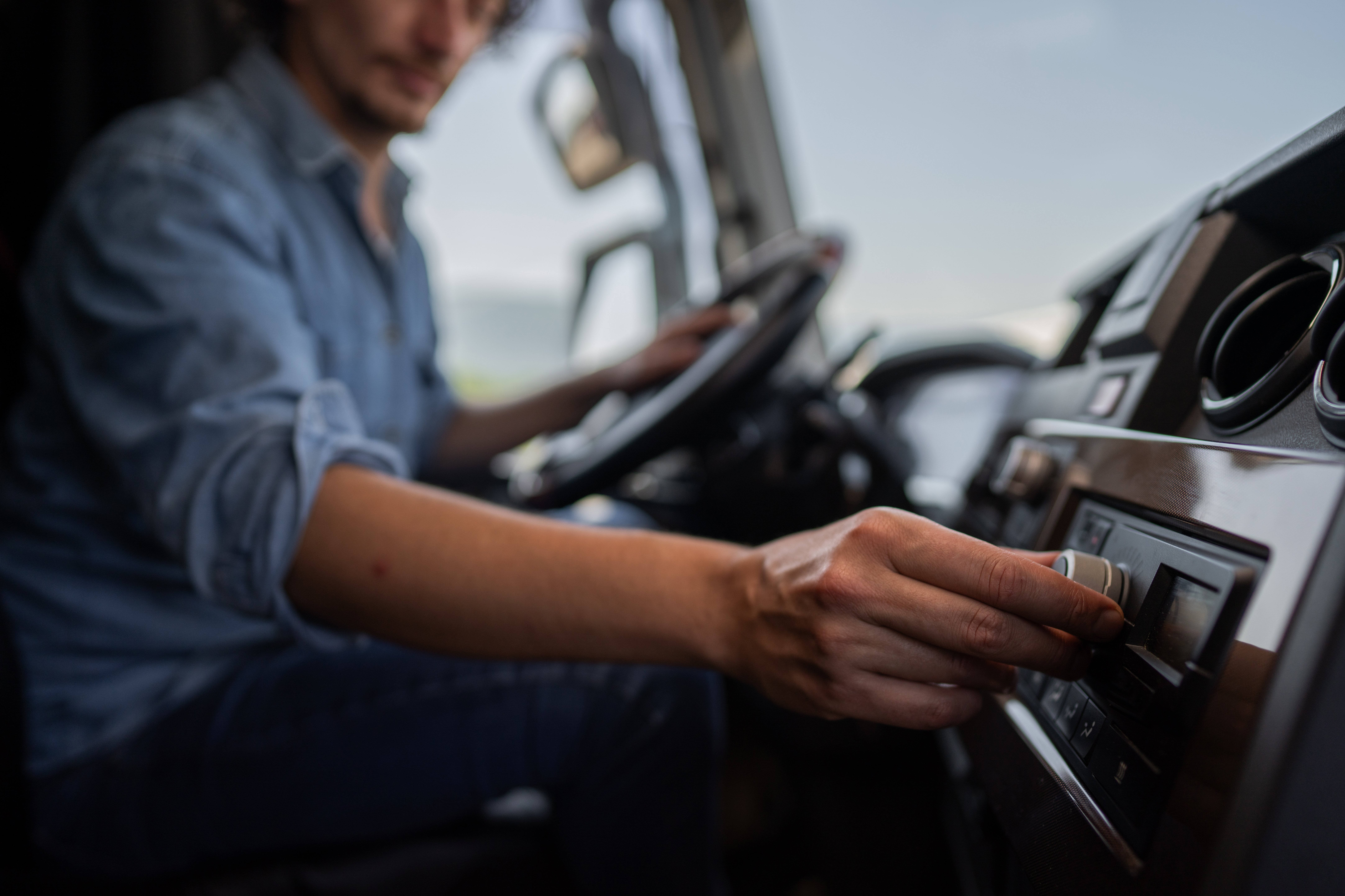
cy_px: 448
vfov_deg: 53.1
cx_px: 672
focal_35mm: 24
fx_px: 897
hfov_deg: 73.7
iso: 125
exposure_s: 1/1600
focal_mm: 24
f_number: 1.8
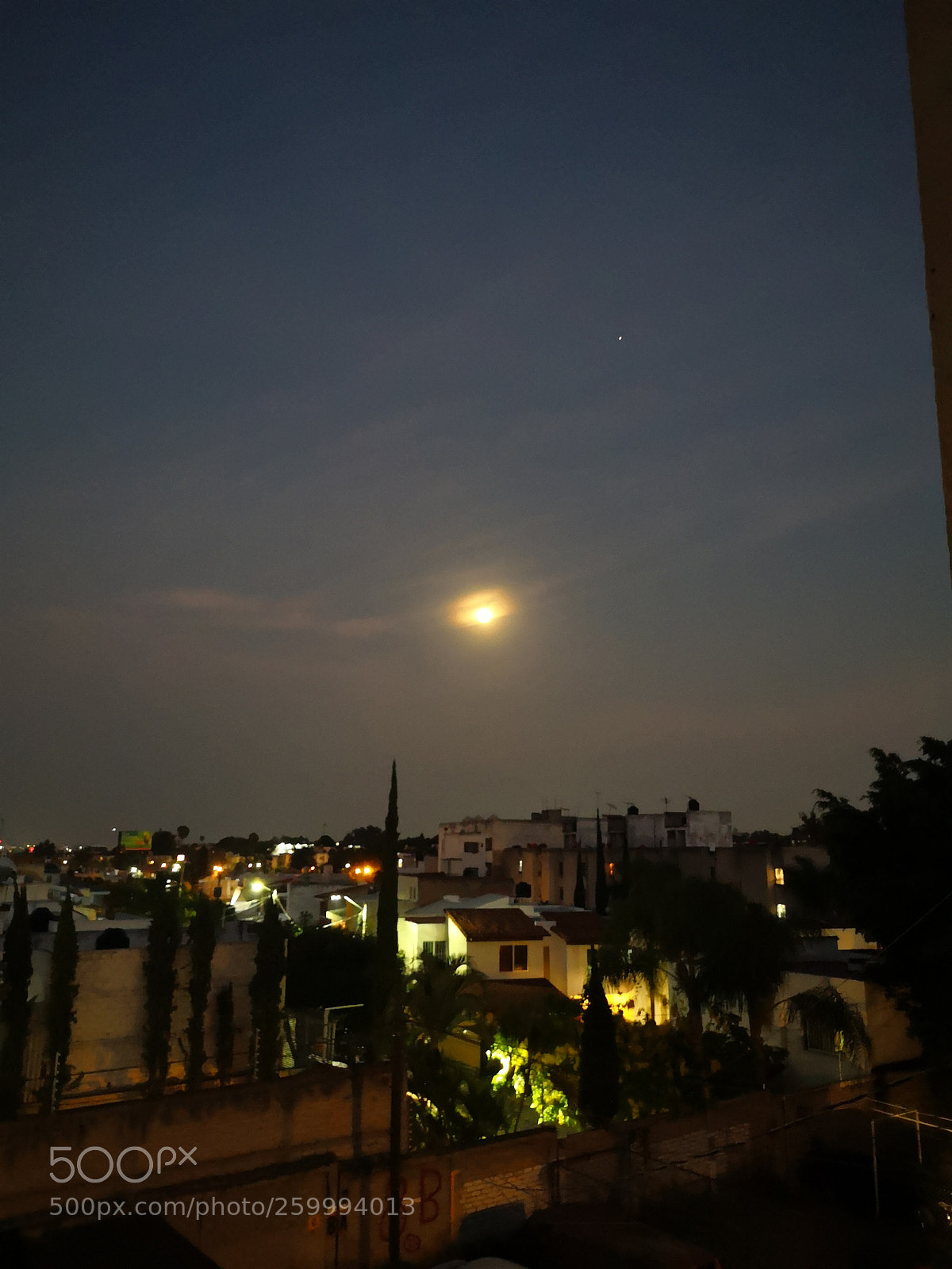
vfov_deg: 65.3
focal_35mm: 27
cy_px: 634
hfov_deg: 51.4
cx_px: 476
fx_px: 990
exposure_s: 1/6
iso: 640
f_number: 1.8
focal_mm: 3.95
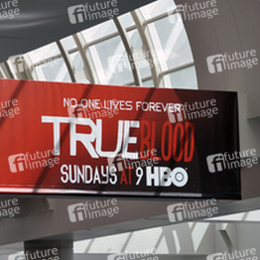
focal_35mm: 197
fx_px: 1674
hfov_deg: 8.9
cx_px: 106
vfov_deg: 8.9
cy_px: 136
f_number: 5.6
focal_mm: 90
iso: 800
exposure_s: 1/1250
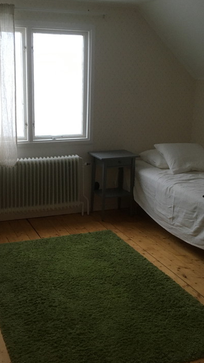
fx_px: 413
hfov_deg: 27.7
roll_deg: -1.2
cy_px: 182
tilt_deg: -13.9
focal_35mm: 43
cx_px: 81
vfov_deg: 47.3
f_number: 2.2
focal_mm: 4.15
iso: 200
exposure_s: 1/33
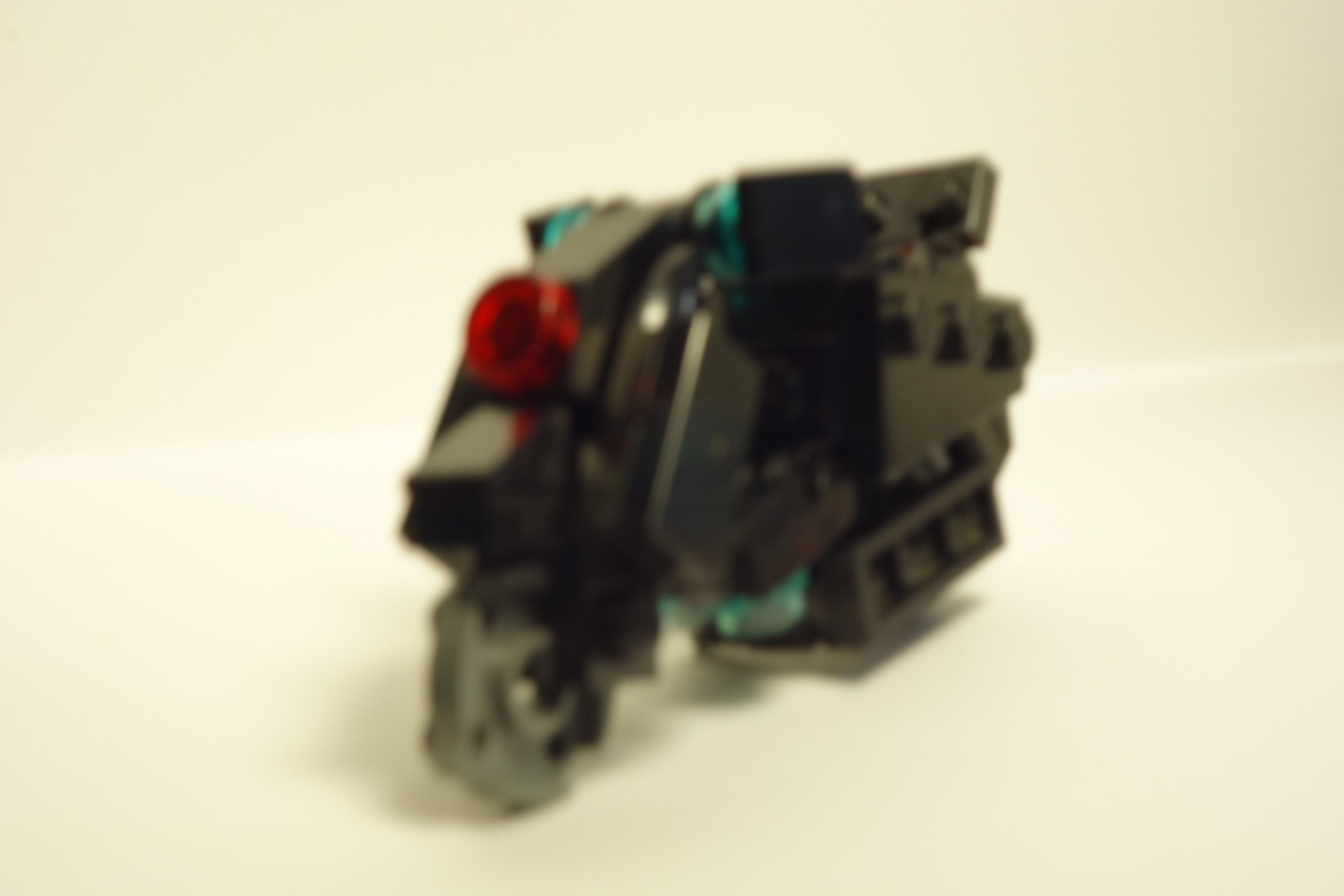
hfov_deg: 32.9
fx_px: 2277
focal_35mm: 61
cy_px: 448
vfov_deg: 22.3
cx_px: 672
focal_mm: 22.49
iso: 125
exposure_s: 1/8
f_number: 11
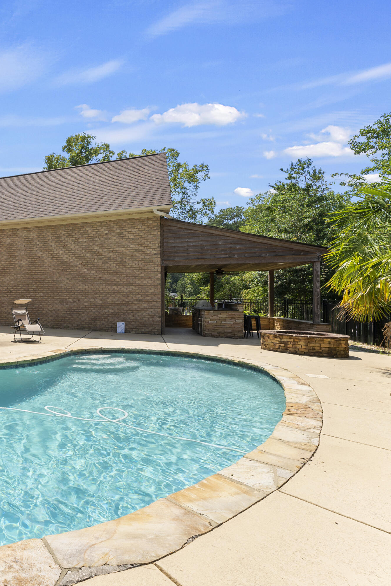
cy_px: 293
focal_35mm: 21
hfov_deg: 47.0
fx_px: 342
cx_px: -19
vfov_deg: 81.2
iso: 80
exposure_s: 1/100
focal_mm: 14
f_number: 7.1
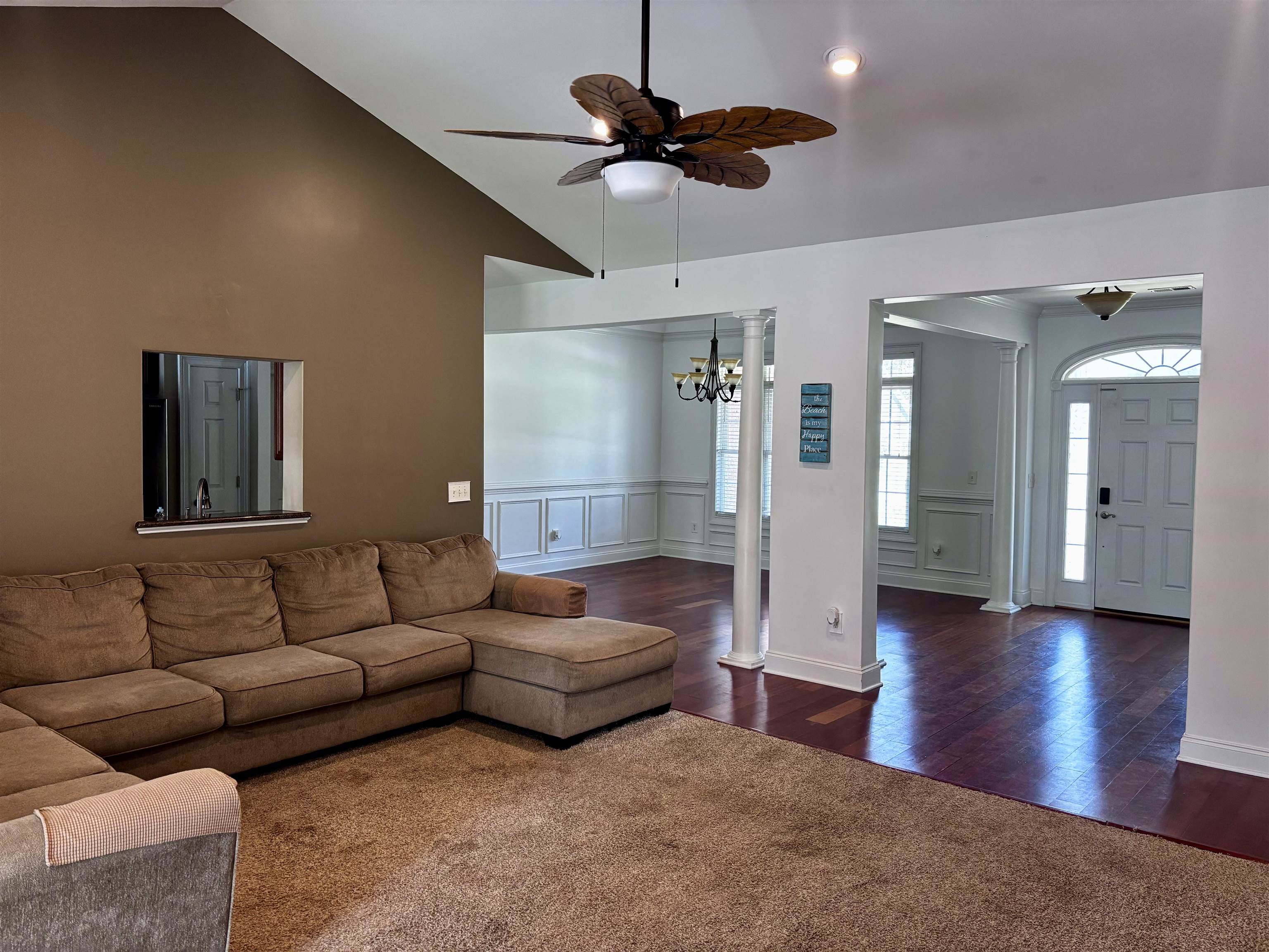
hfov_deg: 67.3
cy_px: 476
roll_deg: -1.1
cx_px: 634
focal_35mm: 26
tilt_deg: -1.8
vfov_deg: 53.1
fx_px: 953
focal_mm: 5.96
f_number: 1.6
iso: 160
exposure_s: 1/60
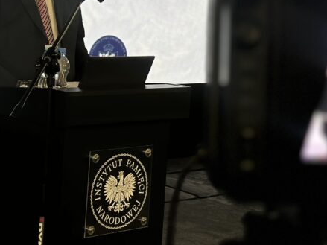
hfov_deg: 17.5
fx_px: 1058
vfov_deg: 13.0
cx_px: 213
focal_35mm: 112
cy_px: -4
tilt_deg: -0.3
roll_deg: -3.4
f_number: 1.78
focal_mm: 6.86
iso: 80
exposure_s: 1/120
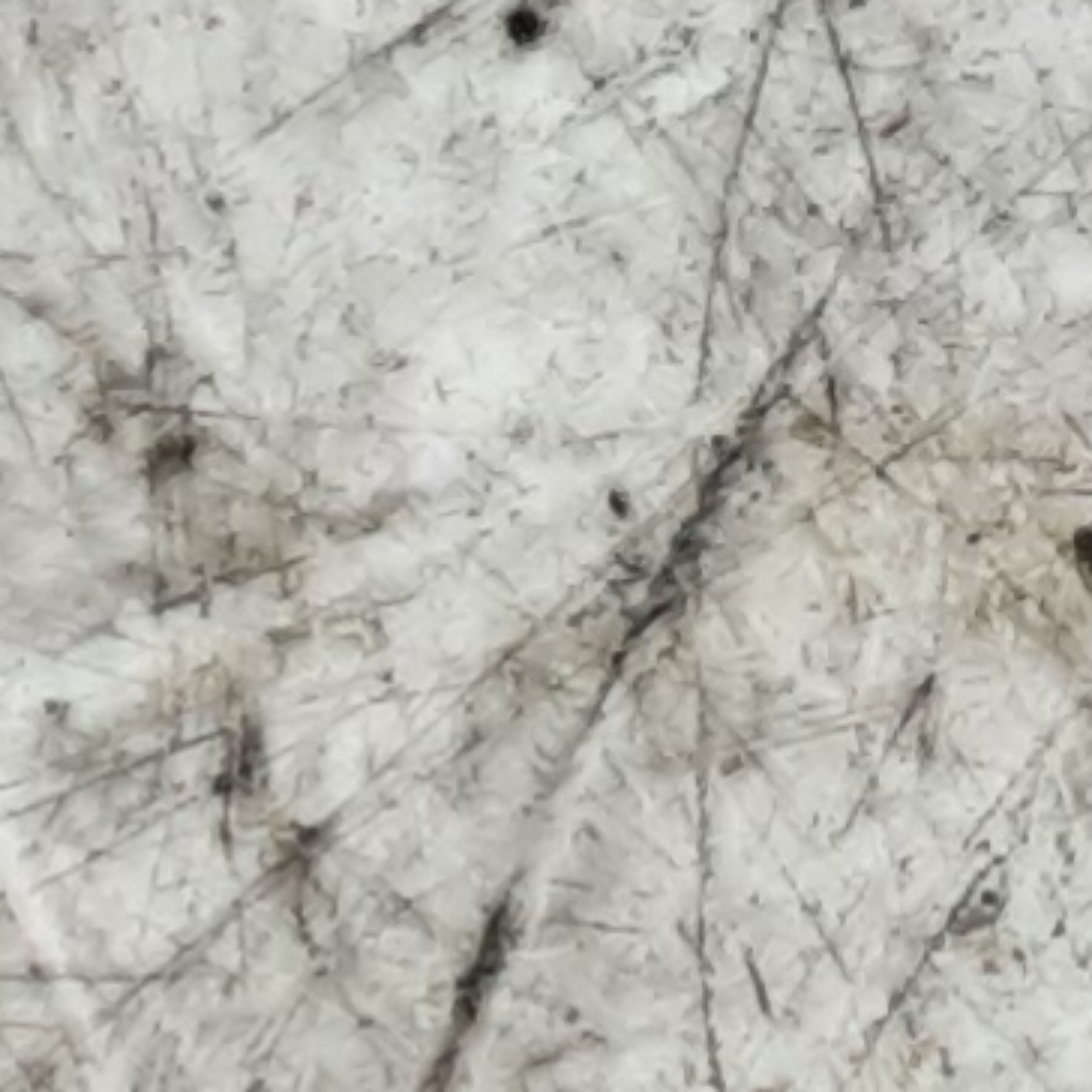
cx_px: 4542
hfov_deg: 6.4
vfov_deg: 7.9
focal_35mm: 214
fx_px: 7638
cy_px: -924
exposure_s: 1/50
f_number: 1.9
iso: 64
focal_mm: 2.91
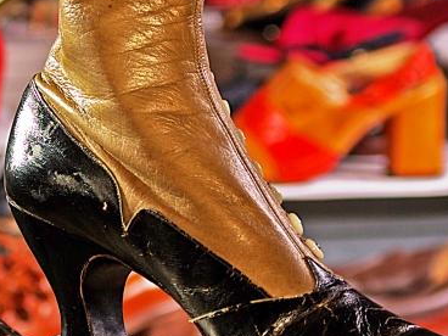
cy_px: 136
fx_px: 3015
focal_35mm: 233
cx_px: 16
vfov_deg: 6.4
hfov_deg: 8.5
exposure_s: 1/180
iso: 100
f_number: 6.7
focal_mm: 58
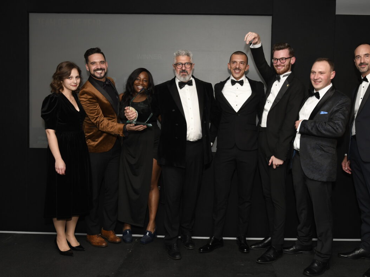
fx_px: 353
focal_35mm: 33
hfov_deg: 55.2
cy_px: 138
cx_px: 211
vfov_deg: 43.0
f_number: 5.6
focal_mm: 20
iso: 500
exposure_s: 1/250
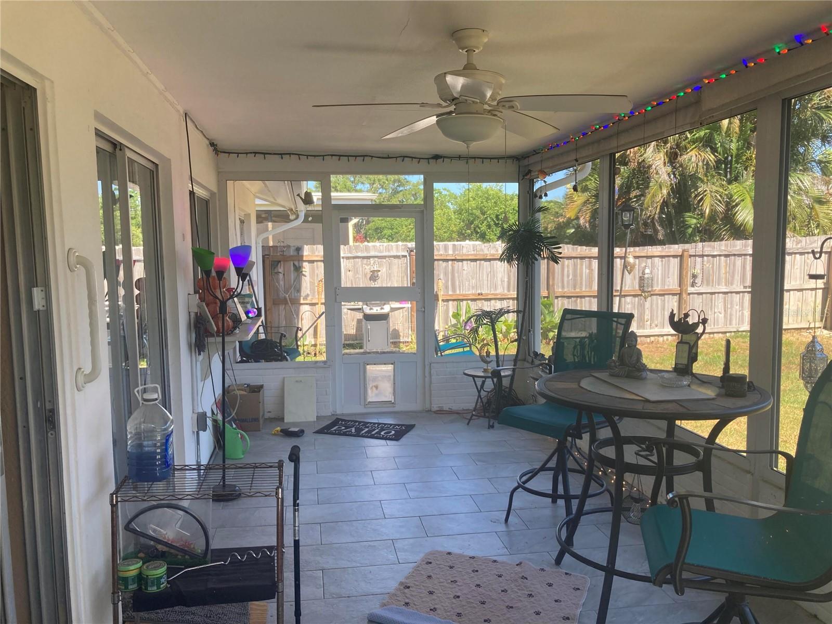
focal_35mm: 28
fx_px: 673
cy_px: 312
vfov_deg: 49.7
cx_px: 416
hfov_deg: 63.4
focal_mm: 3.99
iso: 20
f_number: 1.8
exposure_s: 1/176
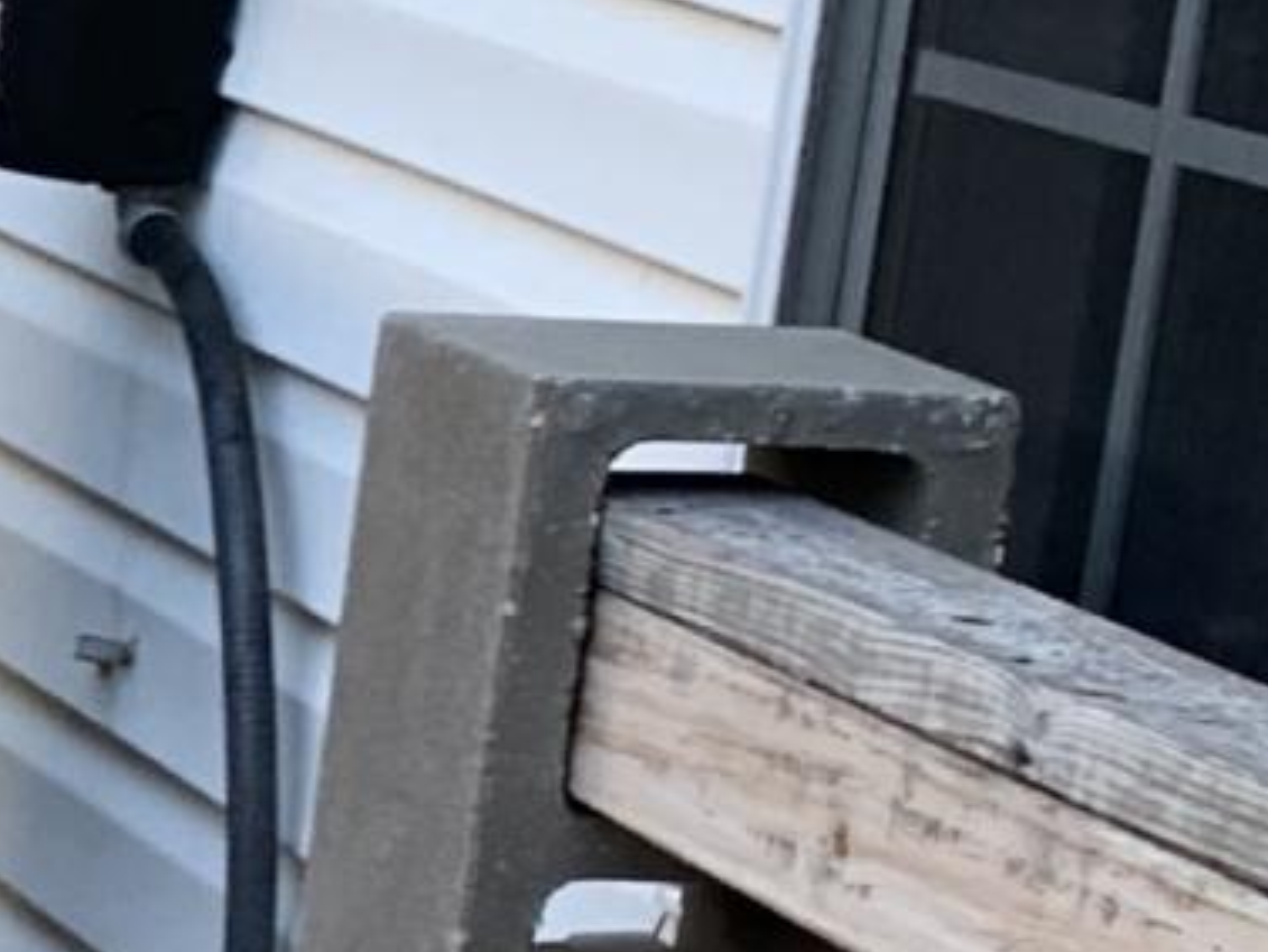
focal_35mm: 207
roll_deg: -3.0
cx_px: -2926
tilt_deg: -14.0
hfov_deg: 7.8
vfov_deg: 7.1
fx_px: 7585
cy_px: 1036
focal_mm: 4.25
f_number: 1.8
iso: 25
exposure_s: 1/133
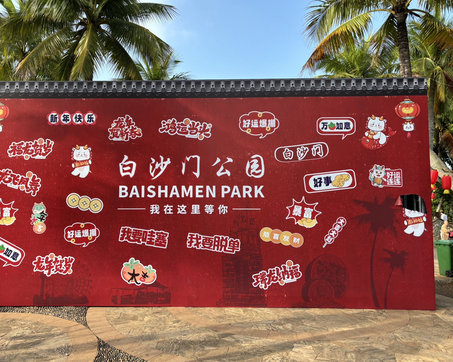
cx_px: 205
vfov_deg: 51.5
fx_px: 375
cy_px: 177
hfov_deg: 62.1
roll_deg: -0.6
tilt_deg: +1.9
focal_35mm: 28
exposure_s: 1/1126
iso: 50
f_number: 1.6
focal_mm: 5.96
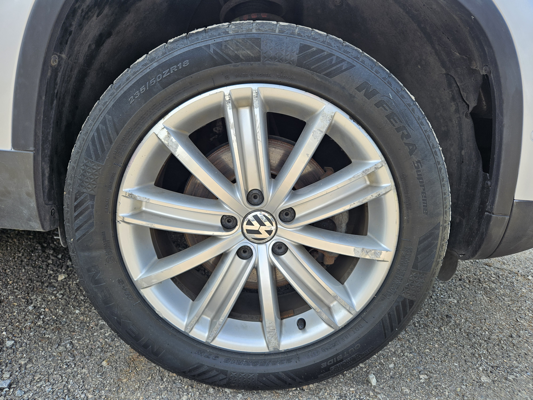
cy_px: 200
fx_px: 354
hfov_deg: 73.9
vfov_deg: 58.9
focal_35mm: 23
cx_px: 266
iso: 25
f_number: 1.8
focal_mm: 5.4
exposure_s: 1/334
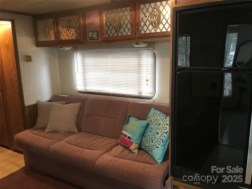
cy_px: 94
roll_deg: +1.5
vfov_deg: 49.7
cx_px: 126
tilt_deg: -9.2
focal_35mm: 28
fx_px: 204
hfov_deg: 63.4
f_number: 1.8
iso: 80
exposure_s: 1/15
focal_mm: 3.99
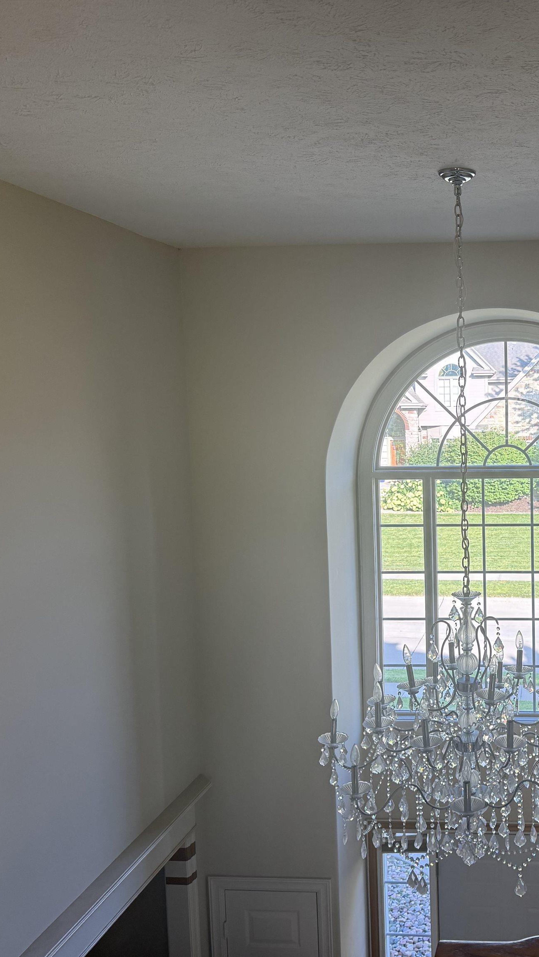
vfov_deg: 56.6
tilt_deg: -3.5
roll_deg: +0.6
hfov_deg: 31.9
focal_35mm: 35
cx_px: 497
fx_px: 889
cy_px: 479
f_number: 1.78
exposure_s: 1/246
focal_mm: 6.76
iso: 100
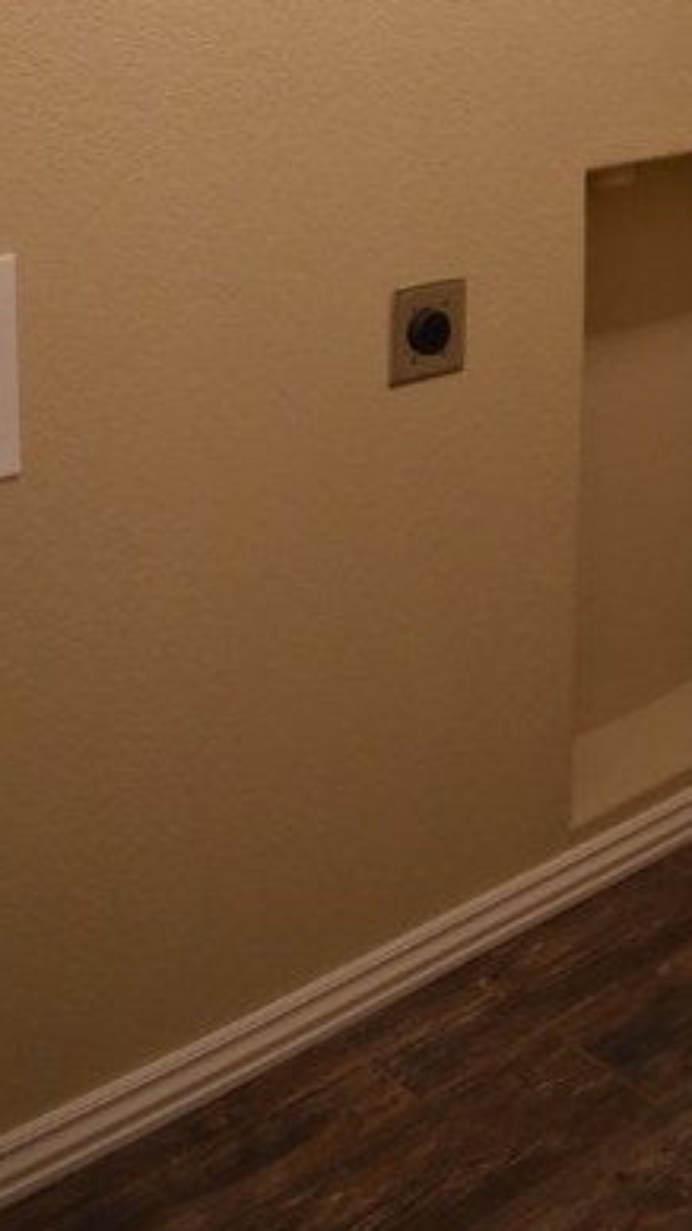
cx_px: 544
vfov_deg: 34.2
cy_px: 29
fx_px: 1828
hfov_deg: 21.2
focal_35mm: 56
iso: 800
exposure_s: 1/60
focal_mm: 18
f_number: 3.5
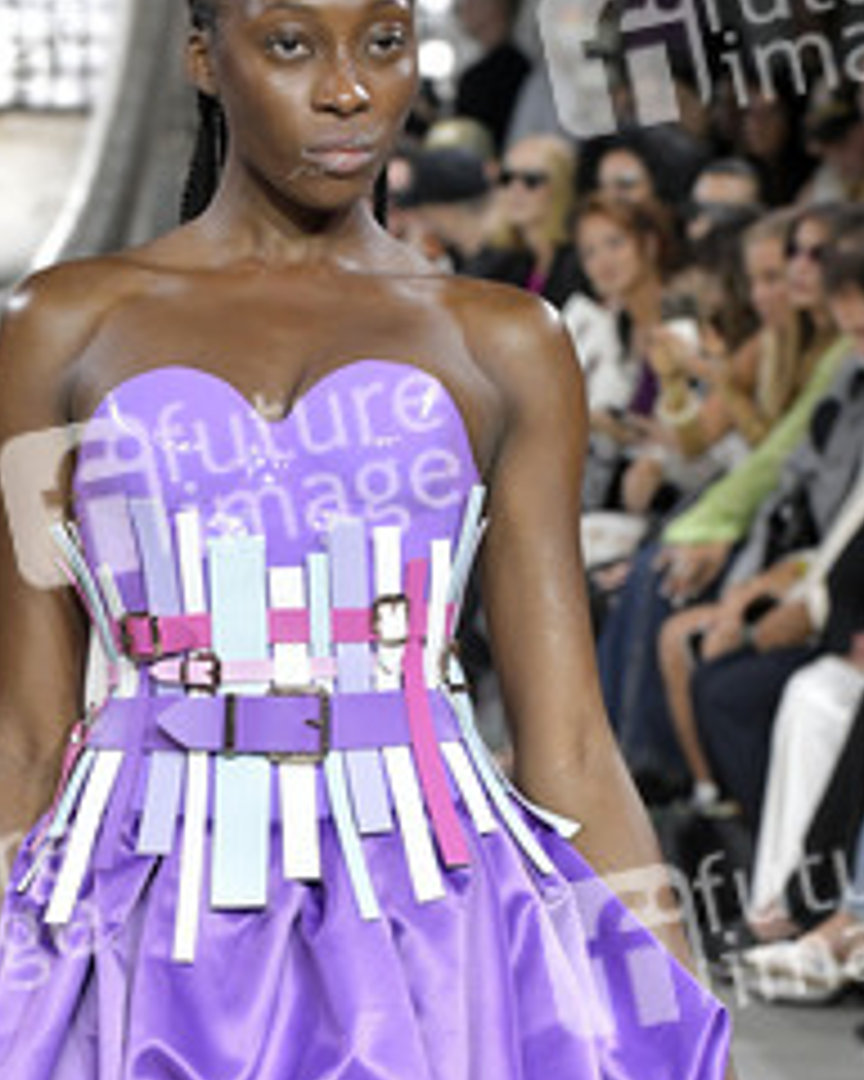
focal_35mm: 197
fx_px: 6297
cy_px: 706
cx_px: 360
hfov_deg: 7.8
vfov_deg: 9.8
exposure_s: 1/320
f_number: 6.3
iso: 2500
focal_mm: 105
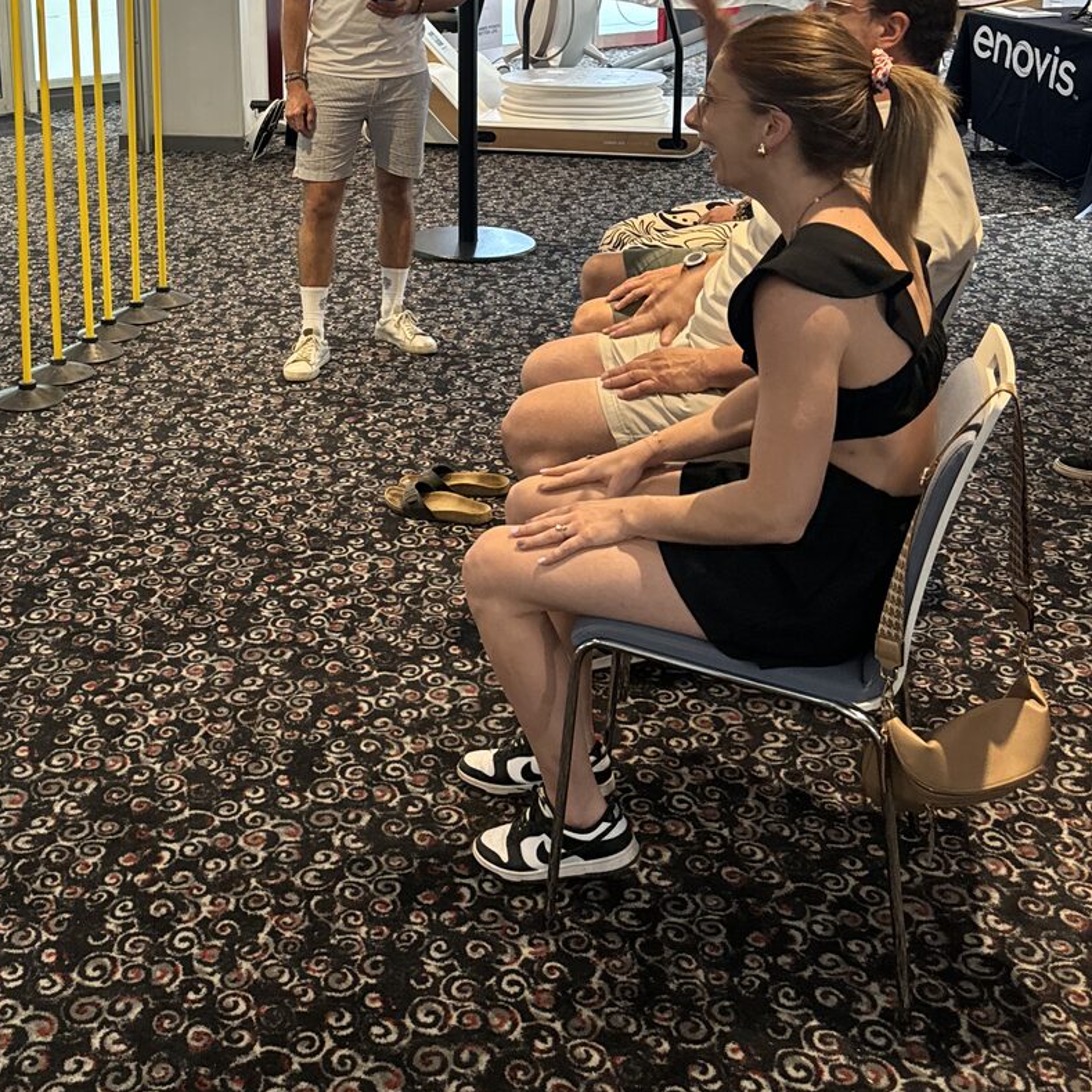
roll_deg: +1.5
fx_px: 1535
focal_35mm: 43
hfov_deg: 38.1
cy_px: 188
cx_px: 263
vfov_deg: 37.5
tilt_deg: -11.1
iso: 320
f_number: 1.78
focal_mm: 6.76
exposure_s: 1/50
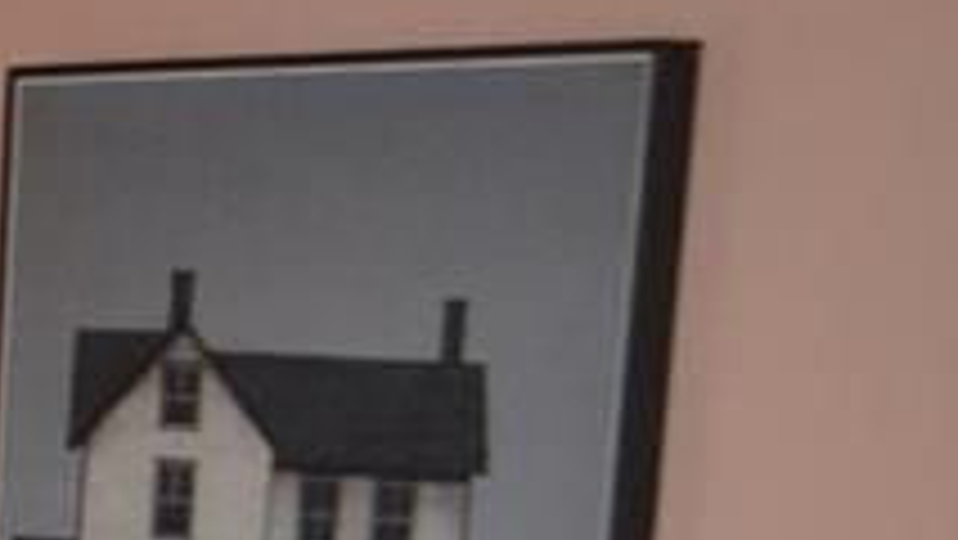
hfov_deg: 13.8
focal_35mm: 136
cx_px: -841
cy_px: 1224
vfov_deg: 8.3
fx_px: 3456
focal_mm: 18
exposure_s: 1/60
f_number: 3.5
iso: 1400
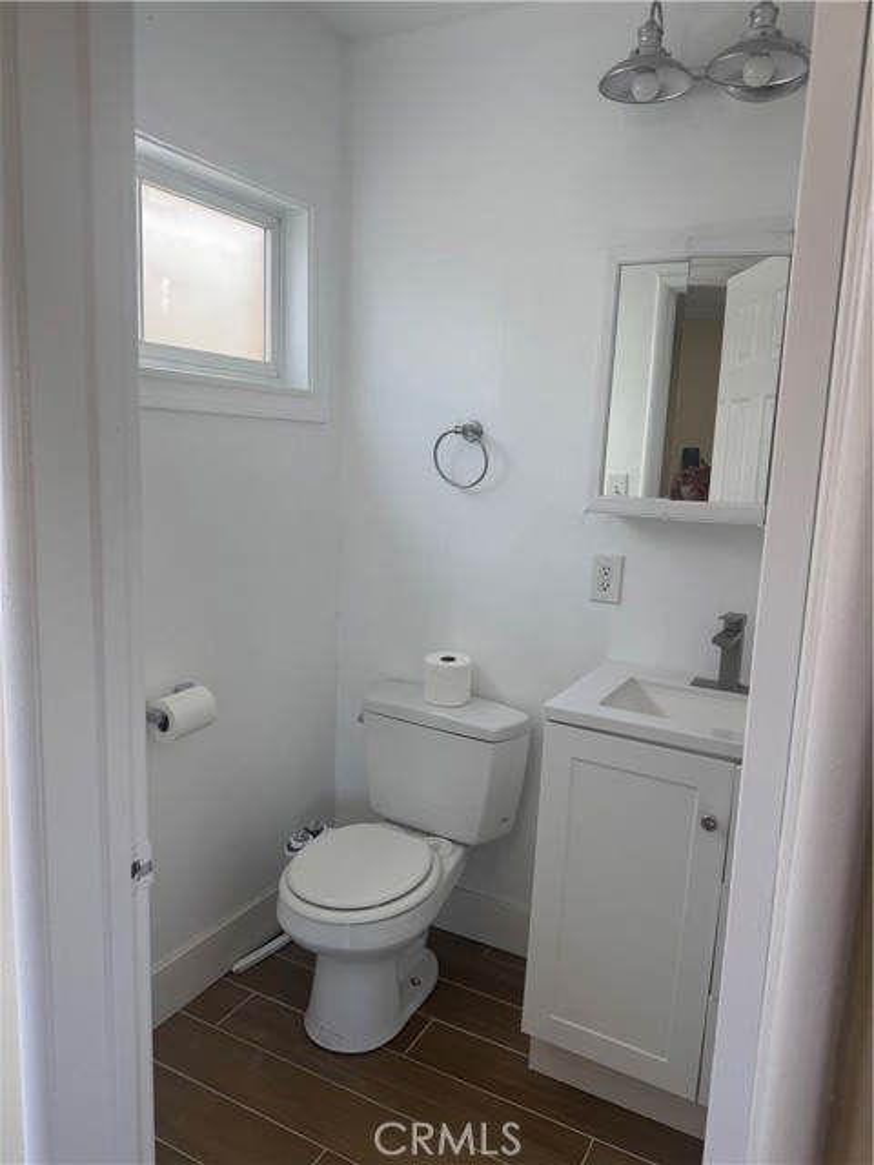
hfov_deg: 56.8
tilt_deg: -9.9
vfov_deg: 71.6
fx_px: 808
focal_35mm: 24
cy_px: 582
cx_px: 437
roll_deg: -1.8
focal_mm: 6.76
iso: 80
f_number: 1.78
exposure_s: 1/183
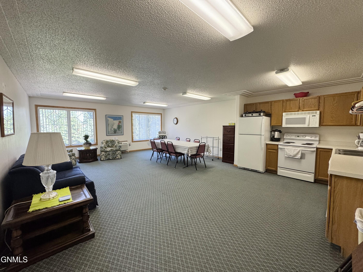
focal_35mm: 14
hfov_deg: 102.1
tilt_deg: -4.3
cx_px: 182
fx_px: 147
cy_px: 136
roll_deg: -0.2
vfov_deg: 85.7
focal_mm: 2.22
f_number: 2.2
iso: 200
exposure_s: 1/120
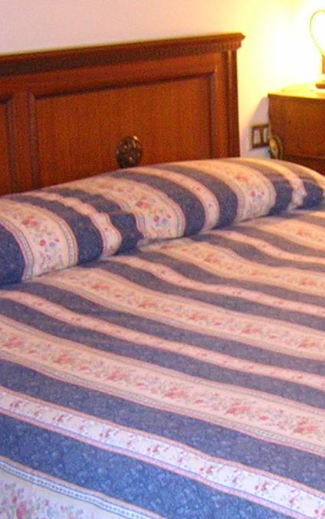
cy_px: 349
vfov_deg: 22.9
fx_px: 1275
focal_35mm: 90
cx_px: 294
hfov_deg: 14.4
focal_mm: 4.7
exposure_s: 1/14.1
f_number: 2.6
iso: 400
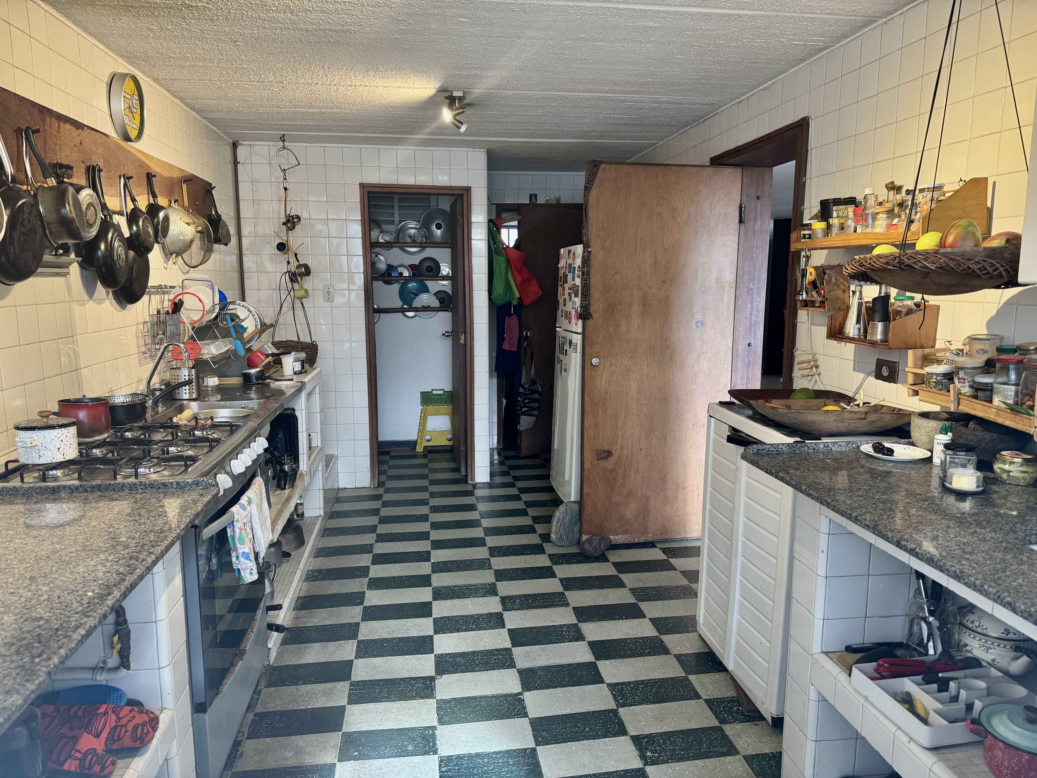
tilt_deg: -8.6
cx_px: 518
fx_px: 719
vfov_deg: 56.8
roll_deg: +0.0
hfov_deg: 71.6
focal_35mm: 24
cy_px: 389
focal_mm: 6.76
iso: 200
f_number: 1.78
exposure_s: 1/79
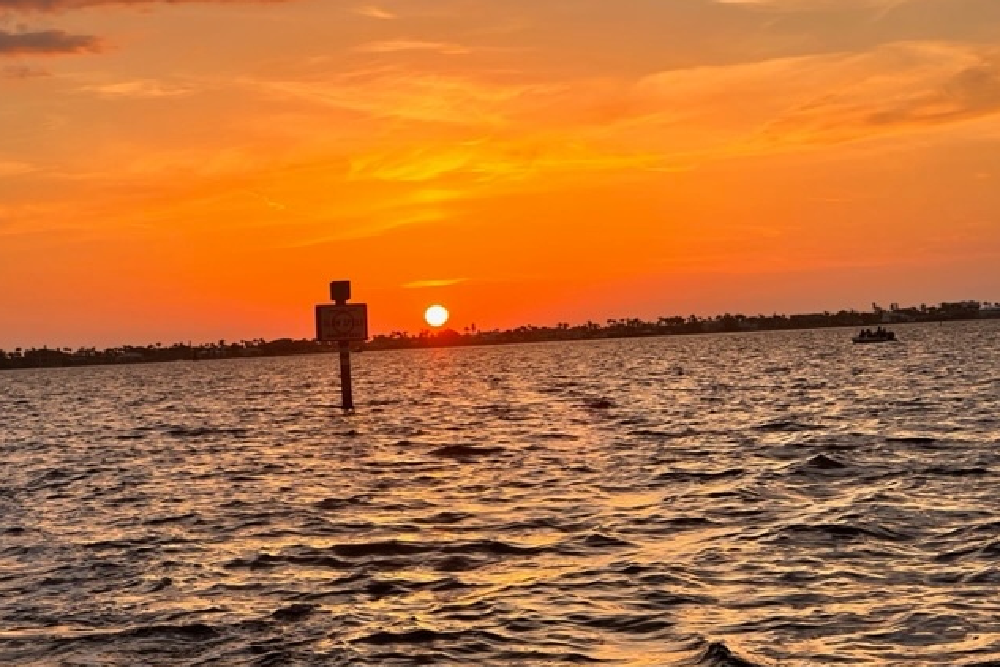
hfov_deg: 25.1
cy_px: 375
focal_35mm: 81
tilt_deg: -1.0
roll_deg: +2.4
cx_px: 498
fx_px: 2250
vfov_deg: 16.8
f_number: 2.8
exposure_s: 1/265
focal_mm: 9
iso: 32
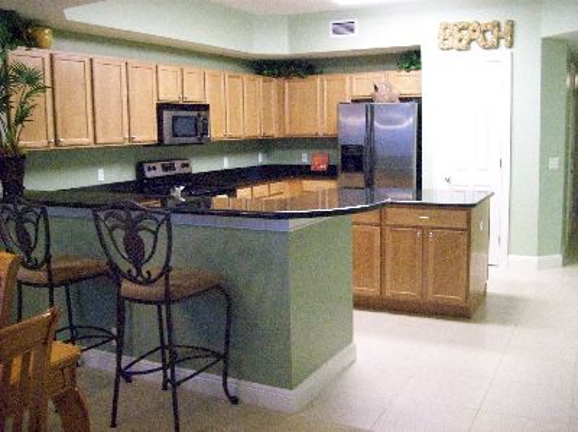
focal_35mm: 36
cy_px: 216
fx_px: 600
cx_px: 289
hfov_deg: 51.4
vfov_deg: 39.6
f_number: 2.7
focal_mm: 6
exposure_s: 1/53.6
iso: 800
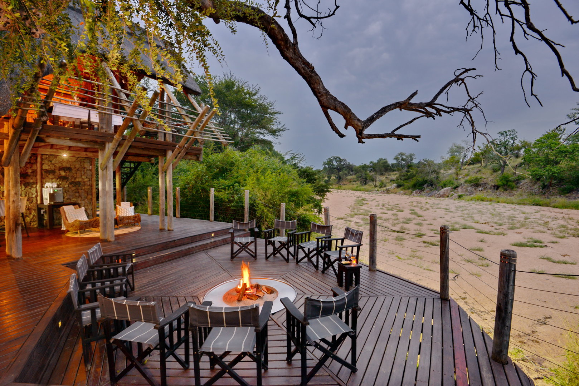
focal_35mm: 17
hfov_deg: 93.3
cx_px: 290
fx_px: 273
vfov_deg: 70.5
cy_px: 193
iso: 320
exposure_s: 1/1.3
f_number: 7.1
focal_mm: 17
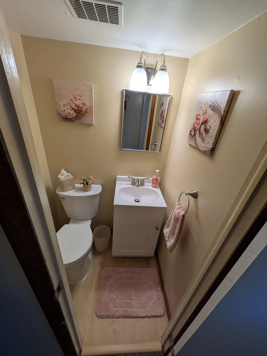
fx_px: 144
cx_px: 134
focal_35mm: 14
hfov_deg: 85.7
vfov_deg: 102.1
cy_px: 178
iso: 57
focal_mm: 1.83
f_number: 2.2
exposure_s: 1/60
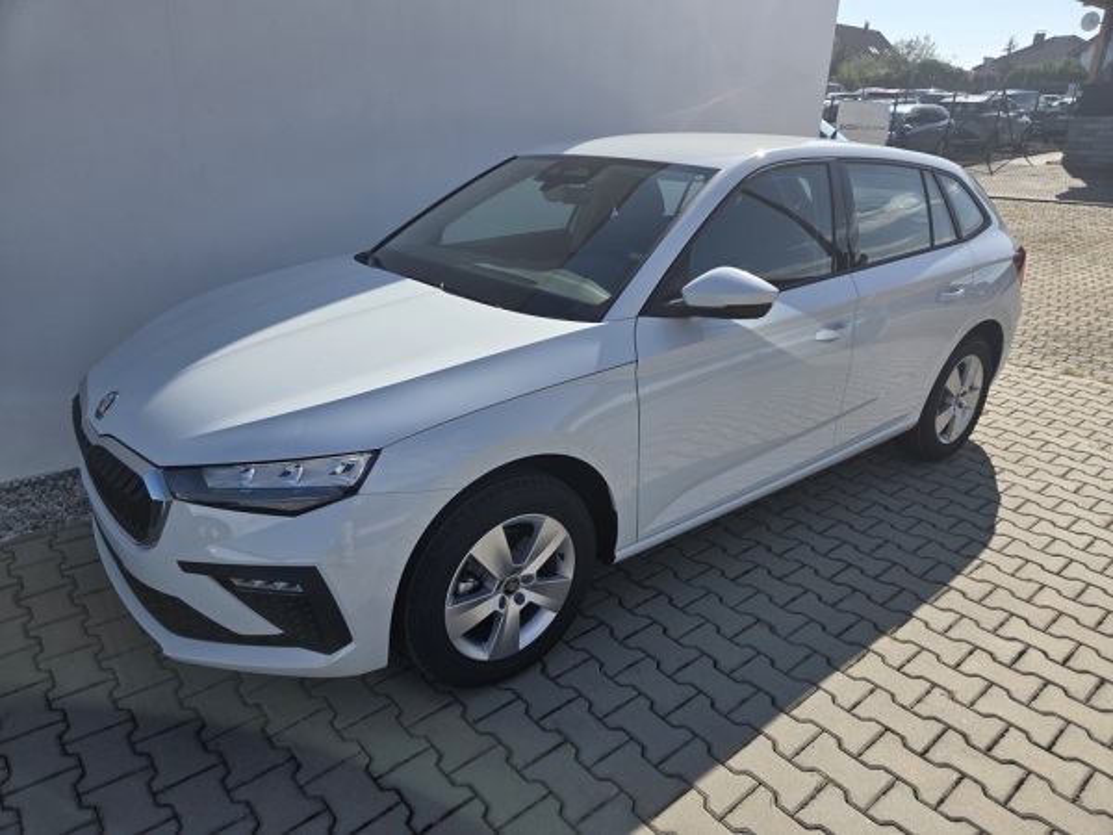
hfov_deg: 73.9
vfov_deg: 58.9
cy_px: 418
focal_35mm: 23
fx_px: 740
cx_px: 556
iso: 80
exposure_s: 1/4771
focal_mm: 5.4
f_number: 1.8
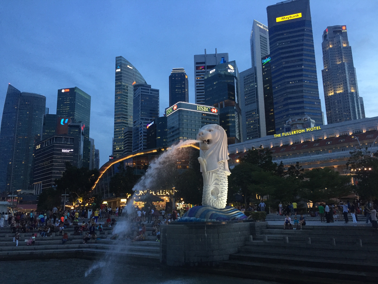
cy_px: 142
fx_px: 317
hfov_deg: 61.7
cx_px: 189
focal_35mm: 29
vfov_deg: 48.2
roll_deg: +0.1
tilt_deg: +10.1
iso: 64
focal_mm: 4.15
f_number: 2.2
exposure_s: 1/33
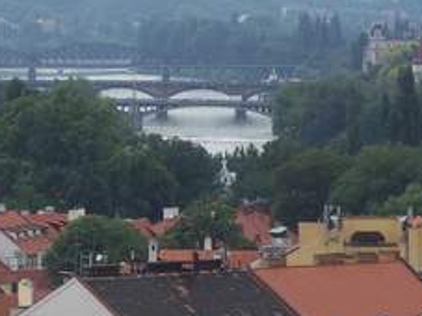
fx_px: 5361
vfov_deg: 3.4
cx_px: -115
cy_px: 126
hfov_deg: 4.5
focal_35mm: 440
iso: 64
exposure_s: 1/500
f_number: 4
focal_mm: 32.9
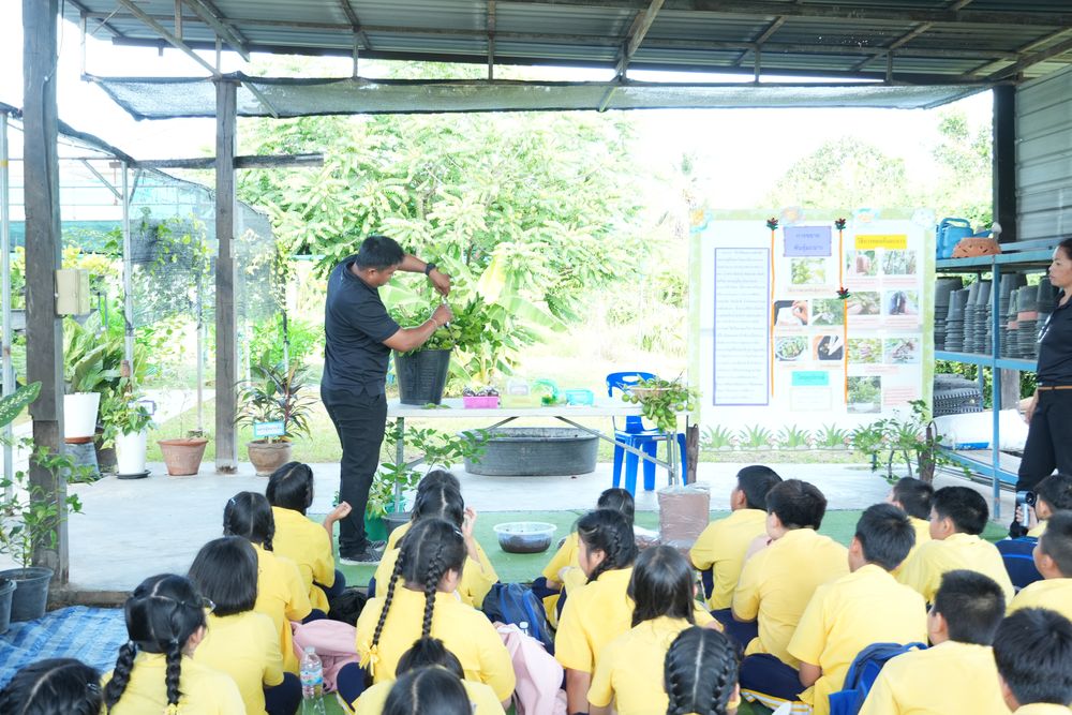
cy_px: 358
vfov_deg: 29.0
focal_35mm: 46
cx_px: 536
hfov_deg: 42.3
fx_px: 1385
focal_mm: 31
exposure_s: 1/100
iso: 640
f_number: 4.5
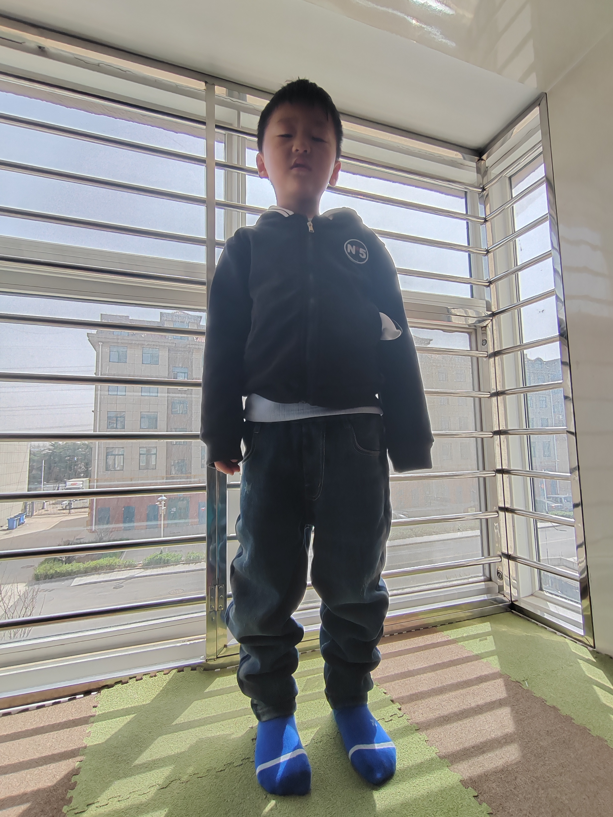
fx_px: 378
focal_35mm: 16
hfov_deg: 78.1
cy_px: 408
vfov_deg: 94.5
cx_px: 306
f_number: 2.2
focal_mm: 1.68
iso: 100
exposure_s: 1/320
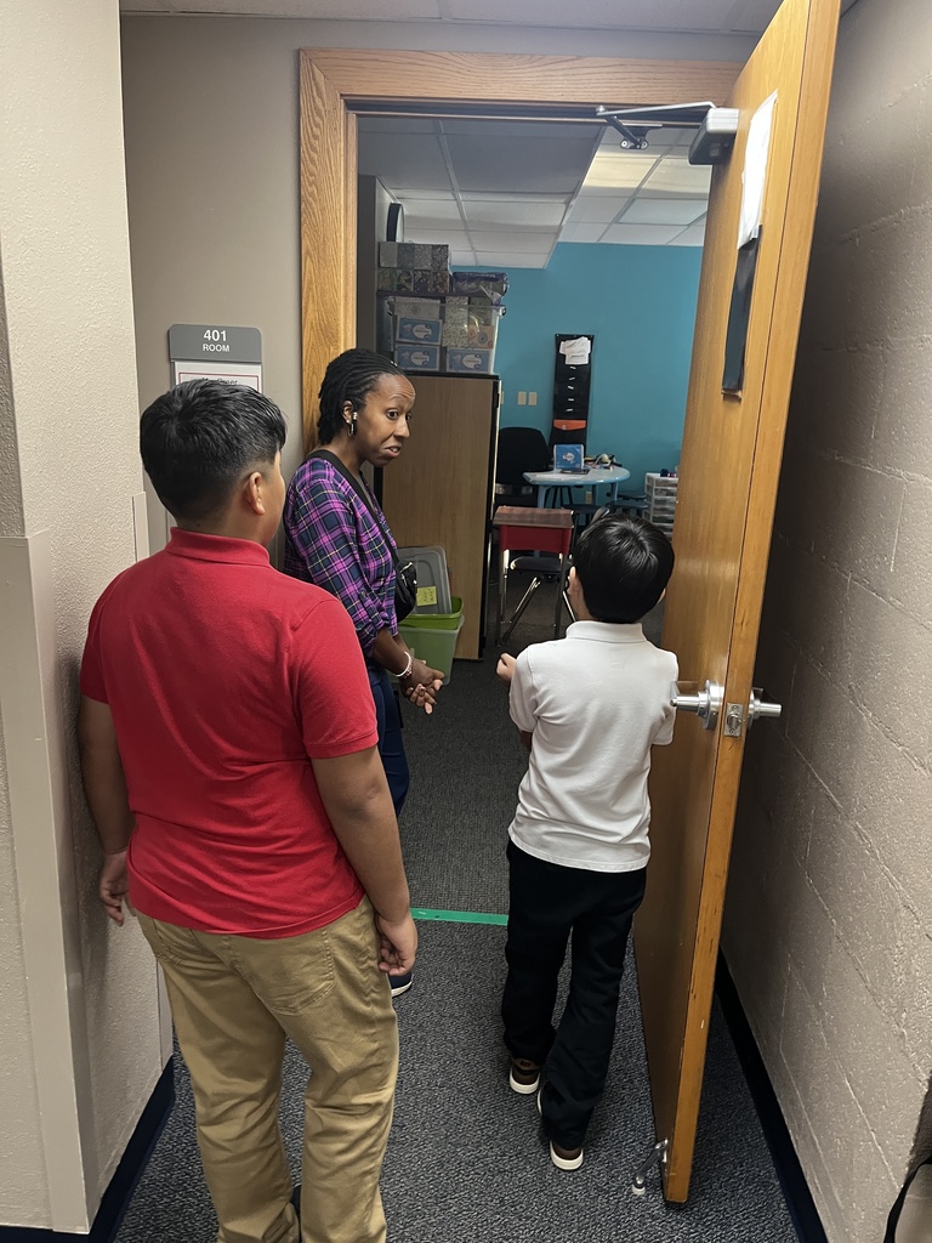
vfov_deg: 67.3
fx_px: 933
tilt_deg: -16.4
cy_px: 622
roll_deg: -0.5
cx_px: 466
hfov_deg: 53.1
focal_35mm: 26
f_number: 1.6
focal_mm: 5.1
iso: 250
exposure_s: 1/60
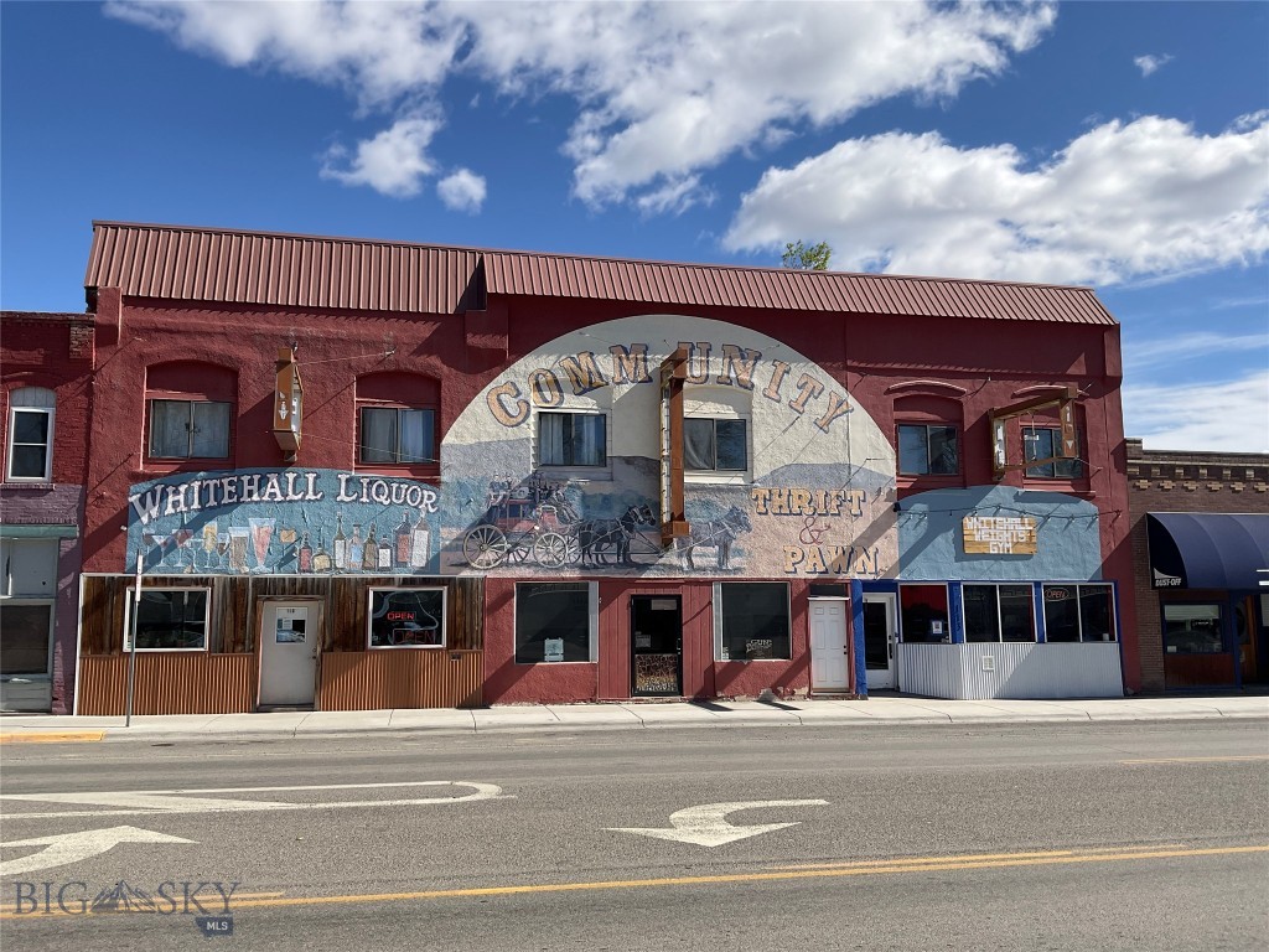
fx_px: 1063
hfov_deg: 61.7
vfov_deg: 48.2
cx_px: 634
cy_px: 476
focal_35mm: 29
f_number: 1.8
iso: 16
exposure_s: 1/2227
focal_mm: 3
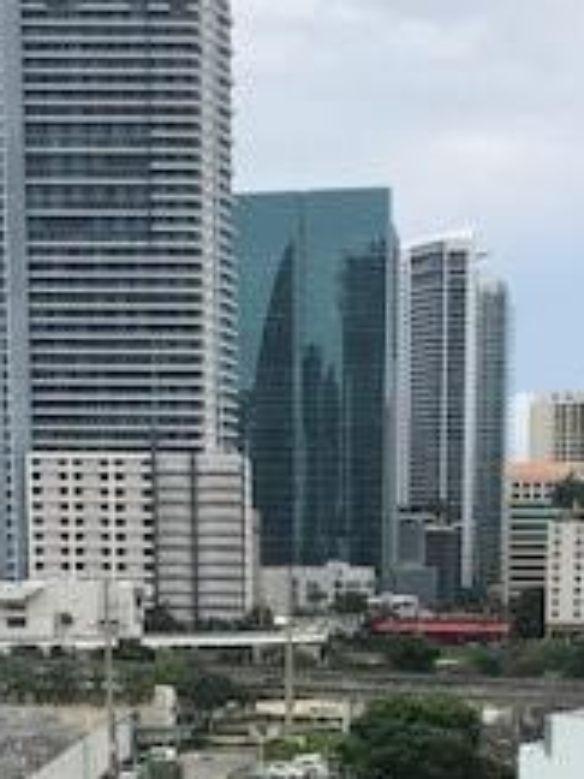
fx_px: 1867
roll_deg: +0.6
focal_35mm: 83
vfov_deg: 22.0
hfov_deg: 17.7
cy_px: 909
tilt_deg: -9.4
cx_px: 371
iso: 20
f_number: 1.8
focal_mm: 3.99
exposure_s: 1/1408
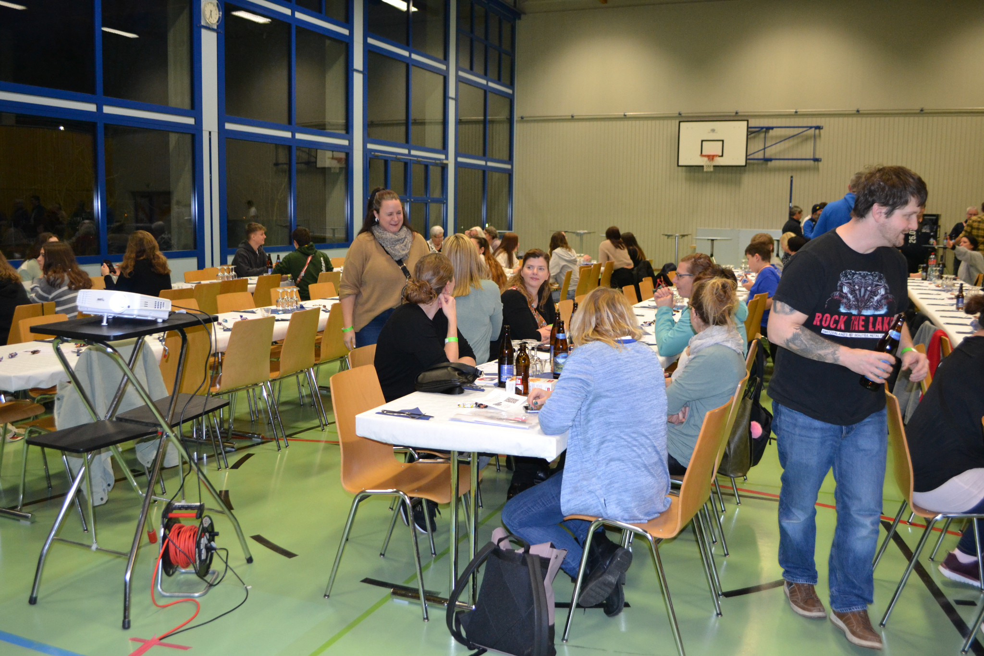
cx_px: 492
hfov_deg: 57.2
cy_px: 328
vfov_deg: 40.0
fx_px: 902
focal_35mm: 33
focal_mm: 22
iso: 1400
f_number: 3.8
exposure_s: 1/60
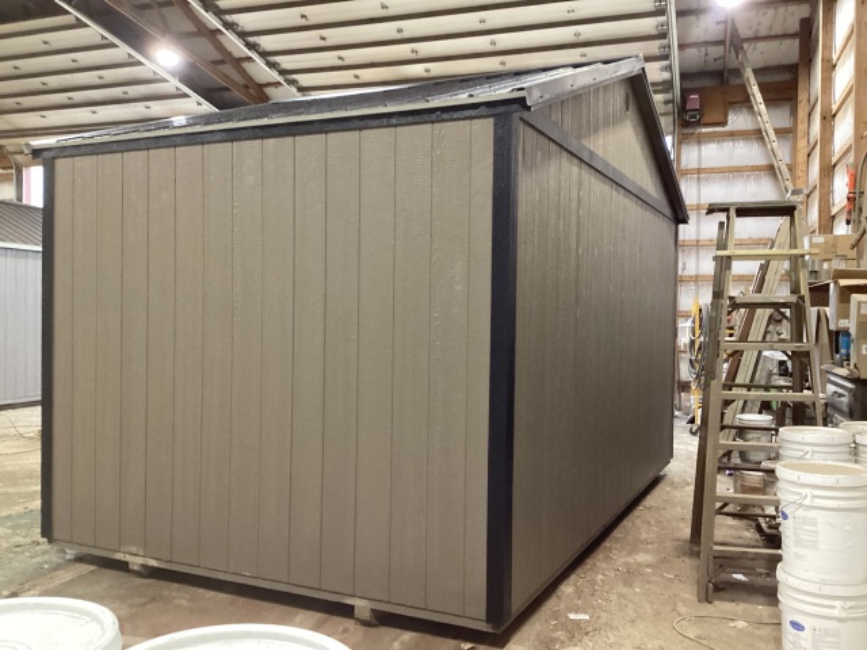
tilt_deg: -1.9
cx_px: 434
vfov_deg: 45.4
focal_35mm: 31
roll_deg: -1.1
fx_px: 776
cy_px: 325
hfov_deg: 58.4
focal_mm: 3.3
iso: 400
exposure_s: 1/60
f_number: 2.4
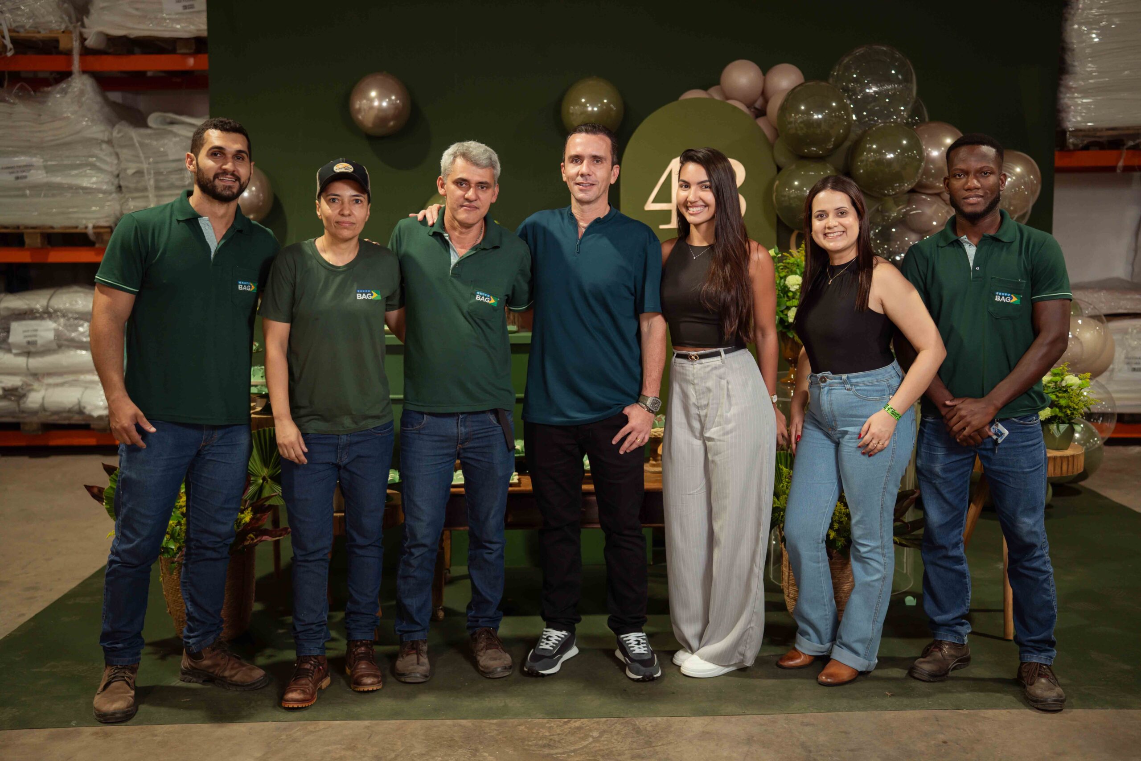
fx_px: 1141
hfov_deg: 53.1
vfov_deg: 36.9
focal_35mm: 36
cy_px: 380
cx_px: 570
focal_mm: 36
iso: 400
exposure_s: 1/160
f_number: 2.2
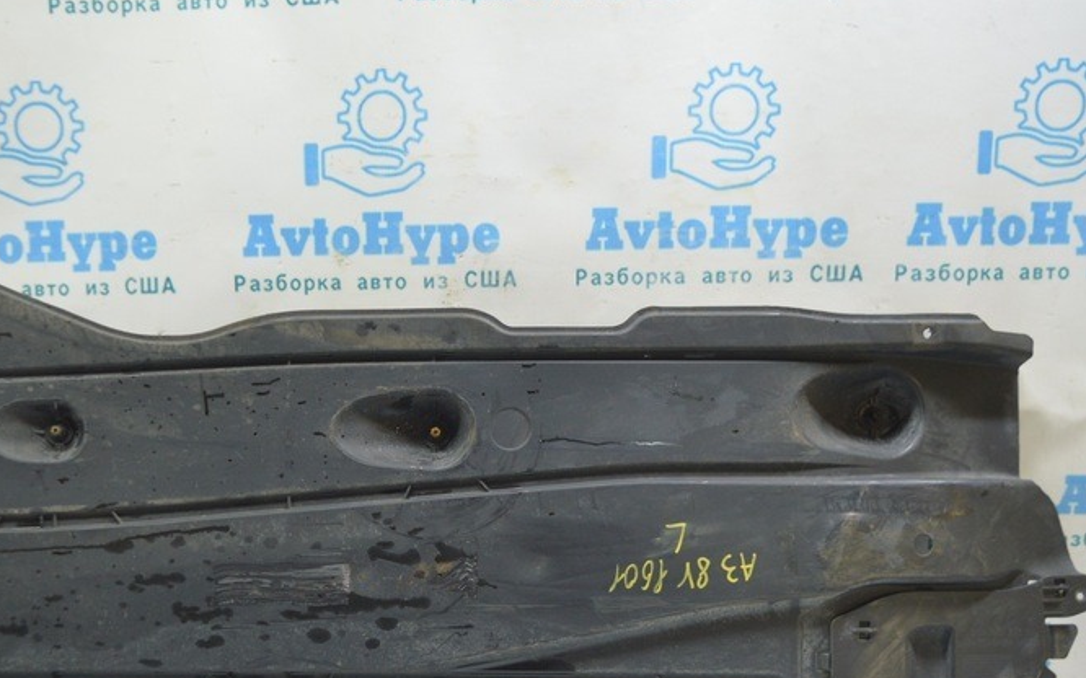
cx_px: 382
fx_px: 1391
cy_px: 524
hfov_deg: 42.2
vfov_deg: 27.0
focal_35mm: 47
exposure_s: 1/40
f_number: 3.8
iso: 400
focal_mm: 20
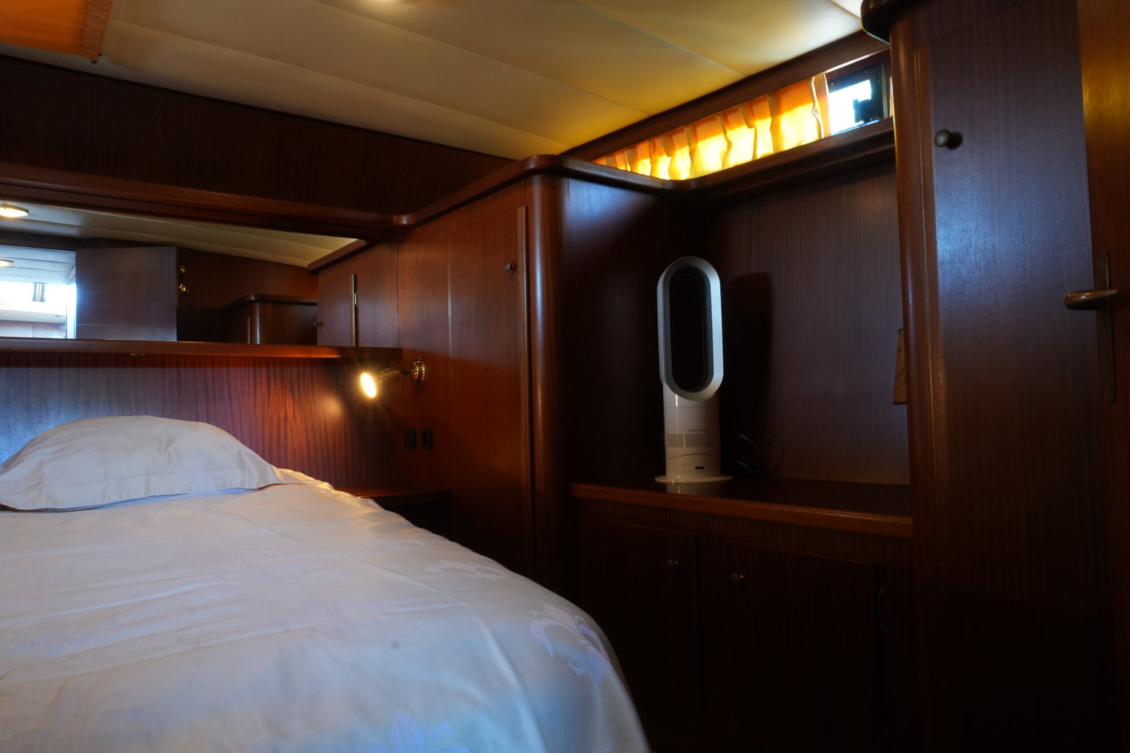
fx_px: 753
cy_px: 376
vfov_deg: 53.1
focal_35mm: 24
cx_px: 565
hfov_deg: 73.7
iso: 640
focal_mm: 16
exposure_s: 2
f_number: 20
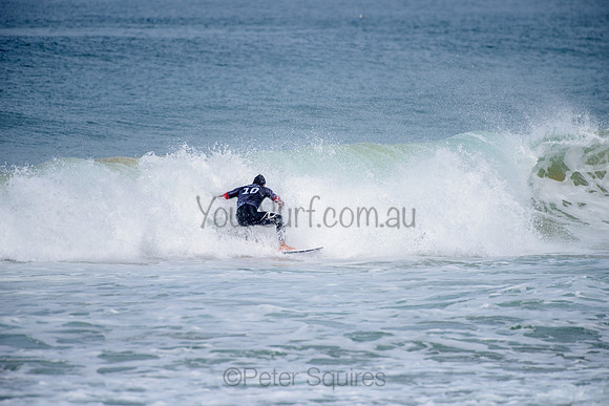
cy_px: 203
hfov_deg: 4.1
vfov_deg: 2.8
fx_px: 8460
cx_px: 304
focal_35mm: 500
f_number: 5.6
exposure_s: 1/2000
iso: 250
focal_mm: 500
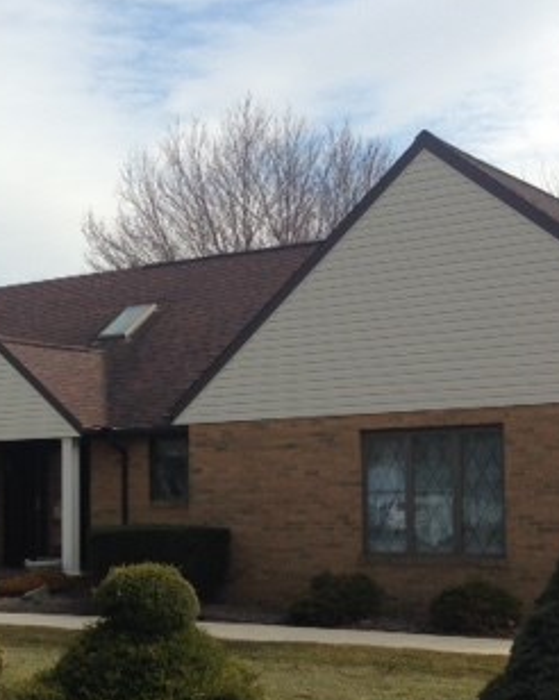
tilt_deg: +2.4
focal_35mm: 67
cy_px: 452
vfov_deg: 28.2
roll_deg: +0.4
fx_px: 1387
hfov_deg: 22.5
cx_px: 116
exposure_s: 1/1550
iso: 50
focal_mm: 4.12
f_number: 2.4
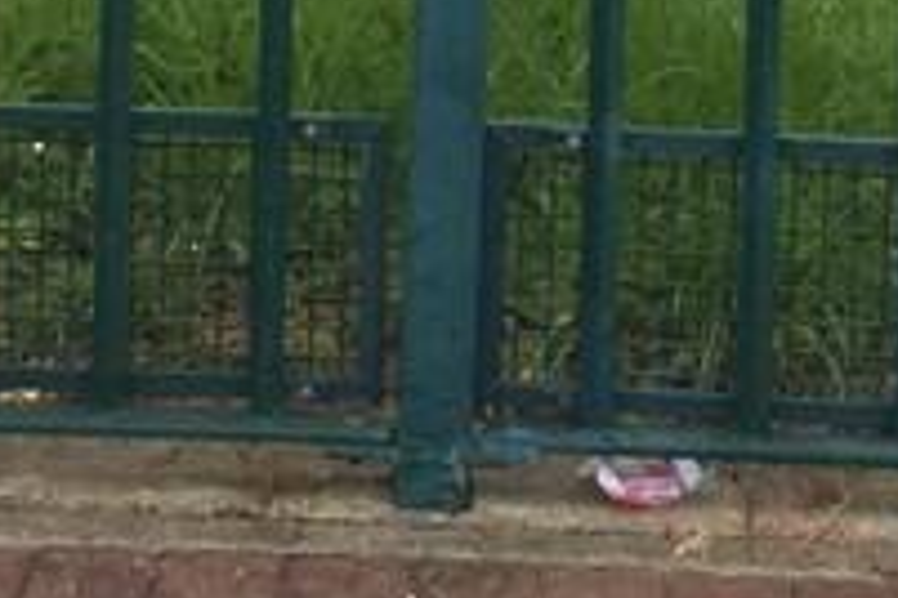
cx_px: 523
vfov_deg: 8.4
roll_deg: -1.5
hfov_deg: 13.3
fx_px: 3841
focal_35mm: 154
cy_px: -678
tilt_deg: -4.9
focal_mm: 4.15
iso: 32
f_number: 2.2
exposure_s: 1/989
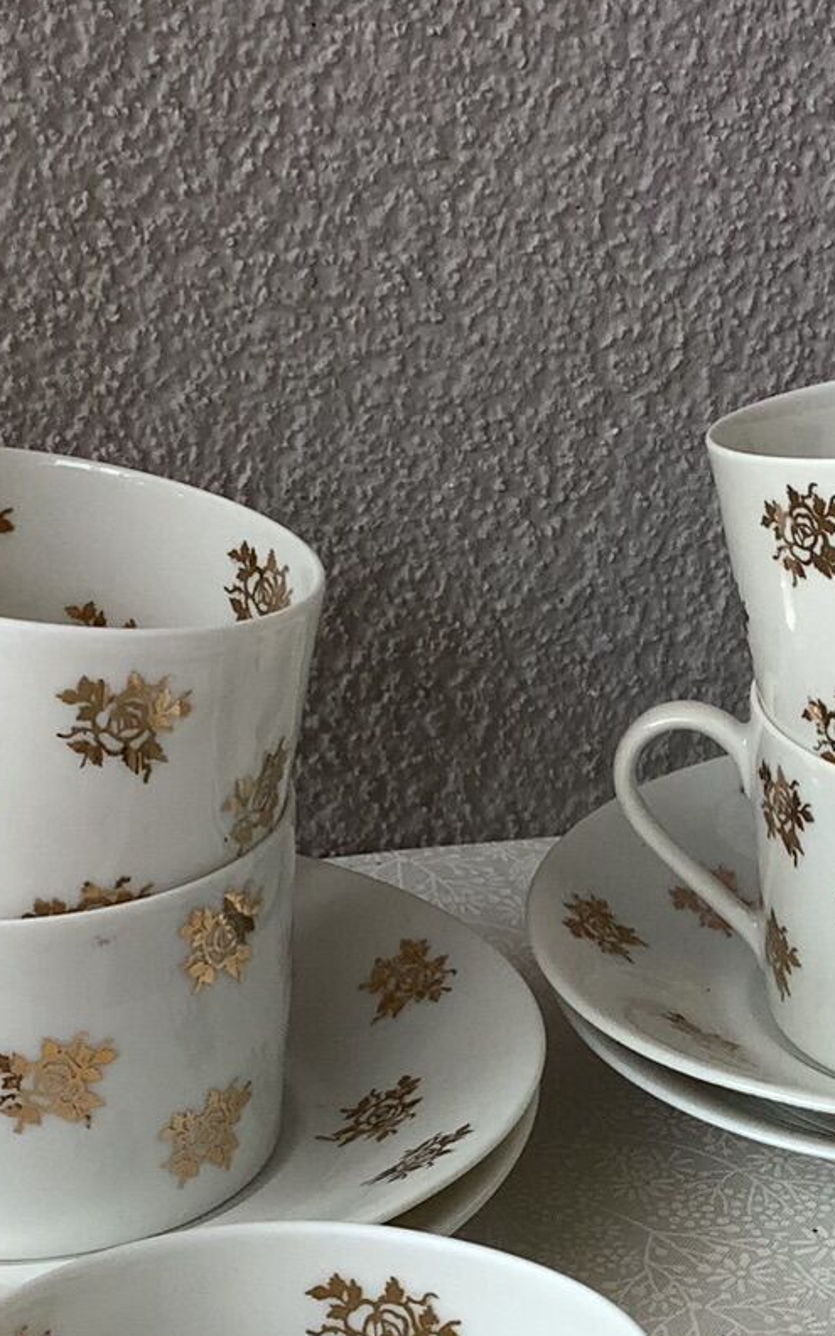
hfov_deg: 15.2
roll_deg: -0.1
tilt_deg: -25.3
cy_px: 1171
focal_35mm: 85
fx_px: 3095
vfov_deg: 23.8
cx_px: 710
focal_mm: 3.3
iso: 25
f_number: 2.4
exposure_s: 1/255
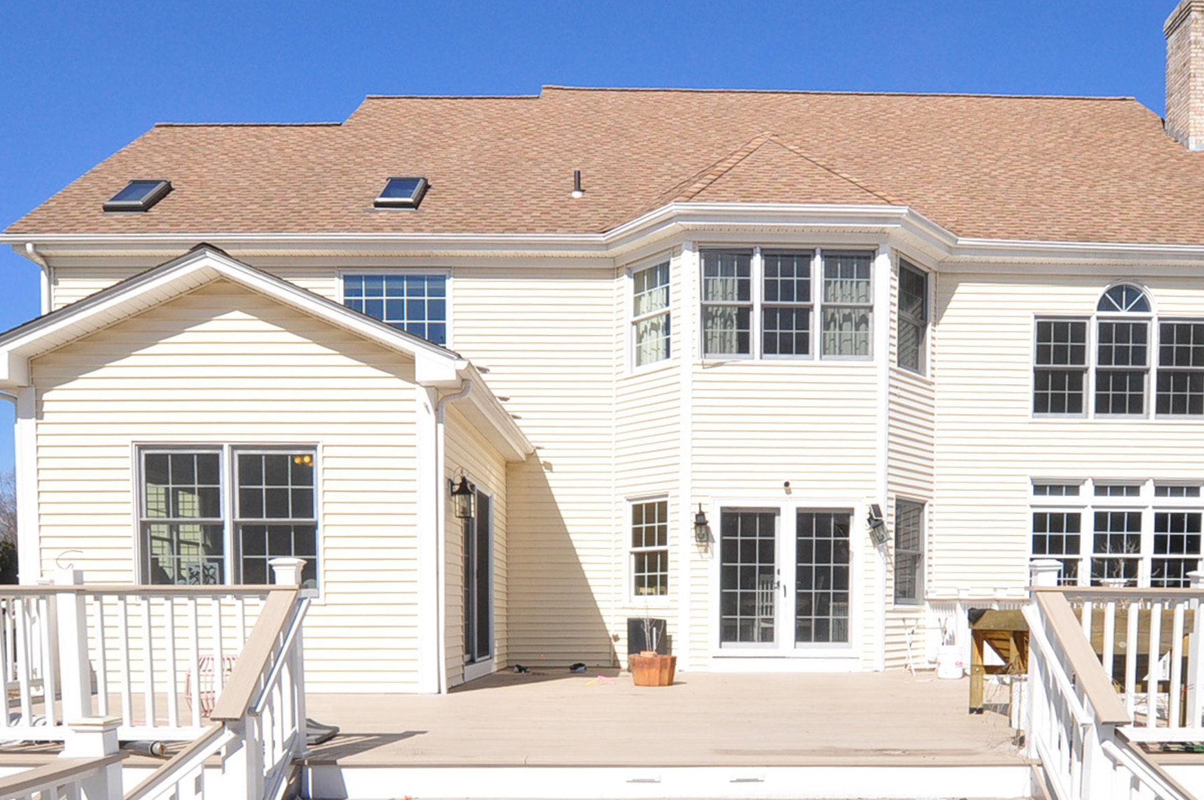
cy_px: 632
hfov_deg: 70.9
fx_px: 835
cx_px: 719
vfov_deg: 48.5
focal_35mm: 25
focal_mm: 10
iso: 320
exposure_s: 1/500
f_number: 9
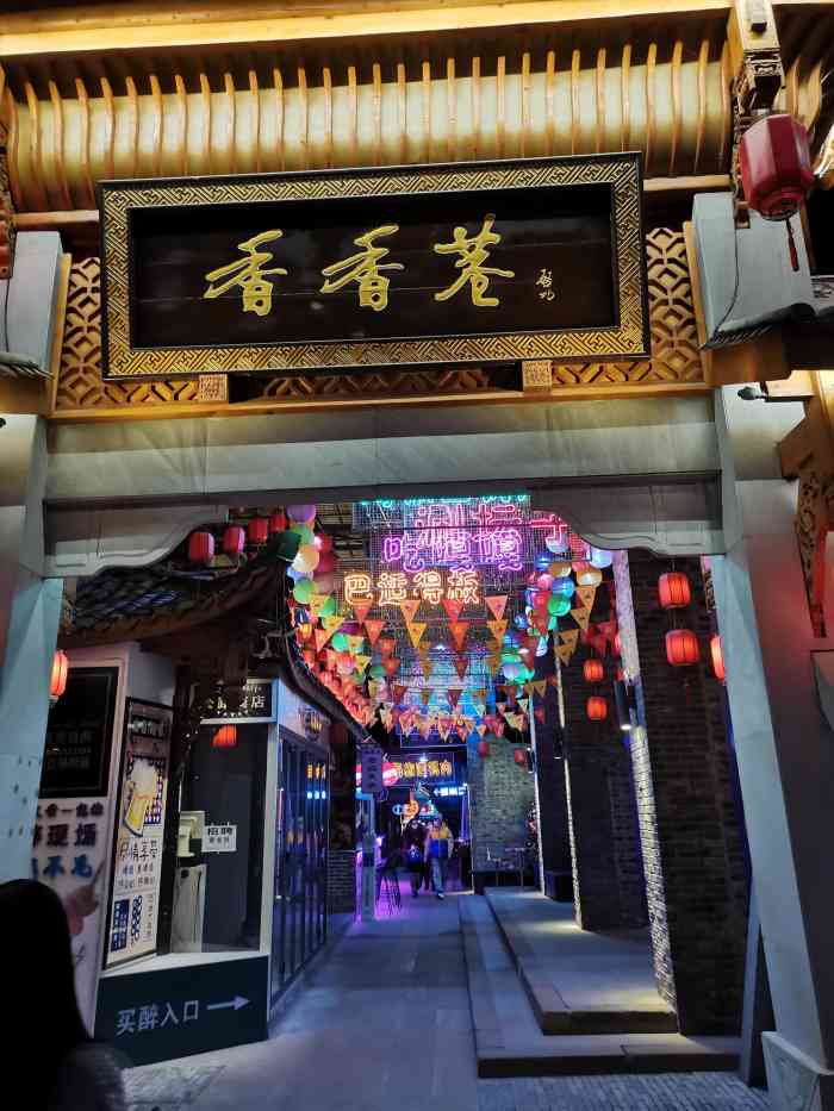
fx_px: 835
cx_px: 417
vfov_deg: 67.3
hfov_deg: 53.1
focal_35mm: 26
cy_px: 556
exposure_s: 1/50
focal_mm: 4.75
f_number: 1.8
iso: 400
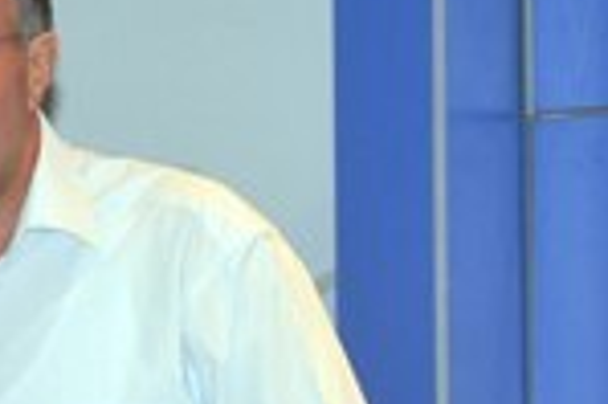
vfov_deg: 4.3
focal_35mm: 316
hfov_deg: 6.5
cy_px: 347
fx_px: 5331
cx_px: -69
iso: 320
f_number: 5.3
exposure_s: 1/30
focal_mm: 70
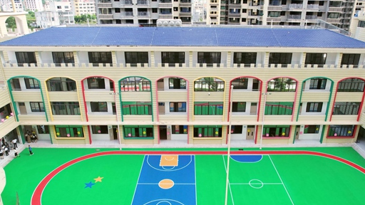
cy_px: 106
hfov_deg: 69.8
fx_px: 261
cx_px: 193
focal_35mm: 27
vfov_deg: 42.9
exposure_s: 1/1000
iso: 130
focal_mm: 8.38
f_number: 2.8
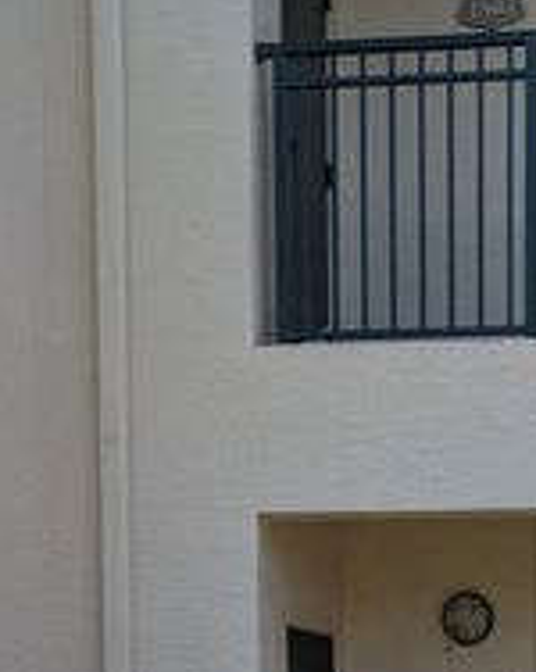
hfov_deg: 18.0
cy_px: 940
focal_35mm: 83
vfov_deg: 20.5
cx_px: 536
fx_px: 1649
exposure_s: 1/986
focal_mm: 6.9
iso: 21
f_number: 1.68
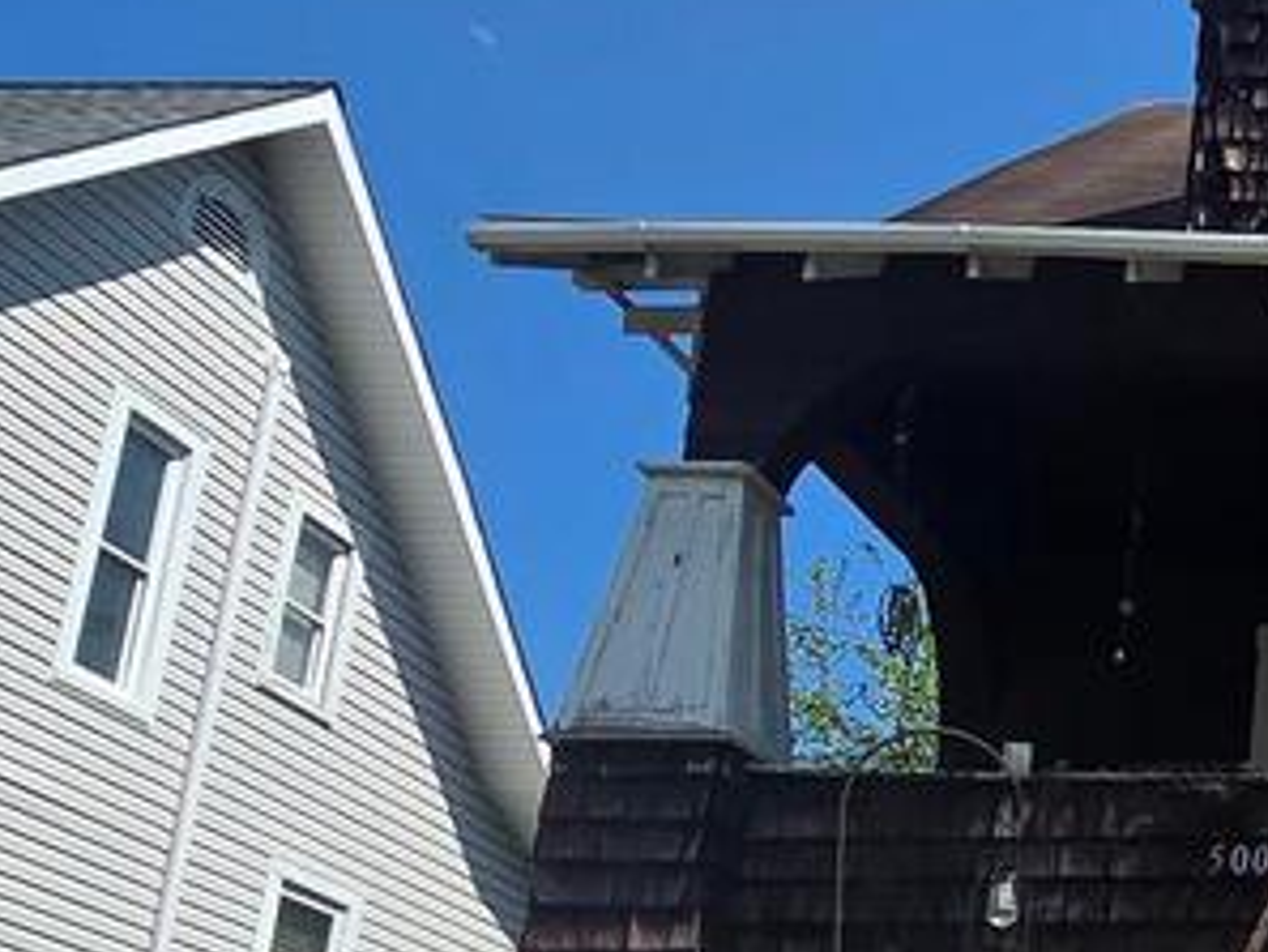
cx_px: 1904
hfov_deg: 24.1
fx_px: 2309
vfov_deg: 22.9
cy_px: 811
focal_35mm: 63
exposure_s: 1/2384
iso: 50
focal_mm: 2.2
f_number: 2.2
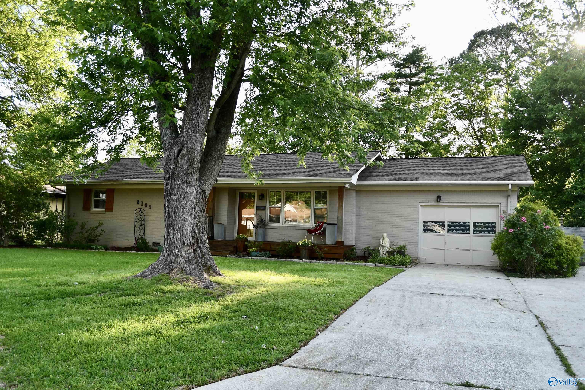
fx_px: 439
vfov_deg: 47.9
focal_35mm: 27
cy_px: 195
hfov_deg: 67.4
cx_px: 292
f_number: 5.6
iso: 280
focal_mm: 18
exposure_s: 1/250
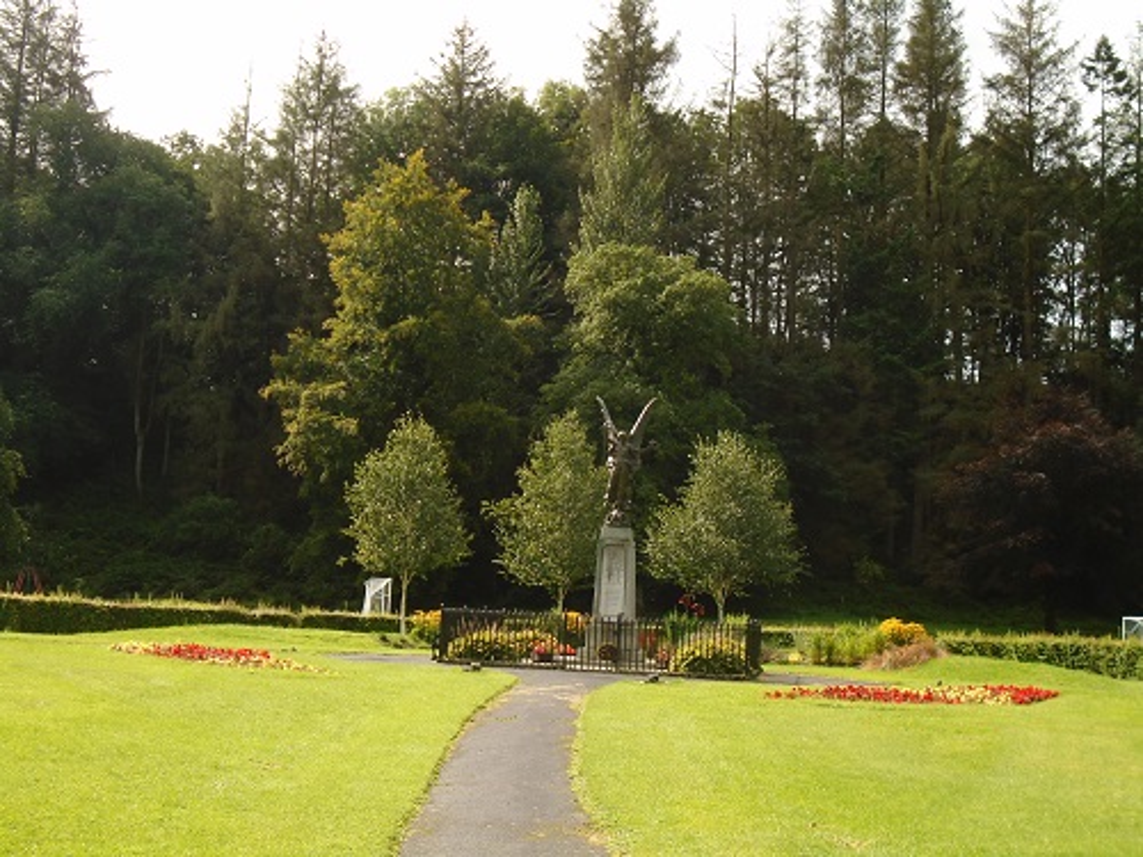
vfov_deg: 29.7
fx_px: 1618
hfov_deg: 38.9
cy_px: 428
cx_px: 572
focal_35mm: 49
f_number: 4.5
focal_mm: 8.7
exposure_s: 1/400
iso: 100
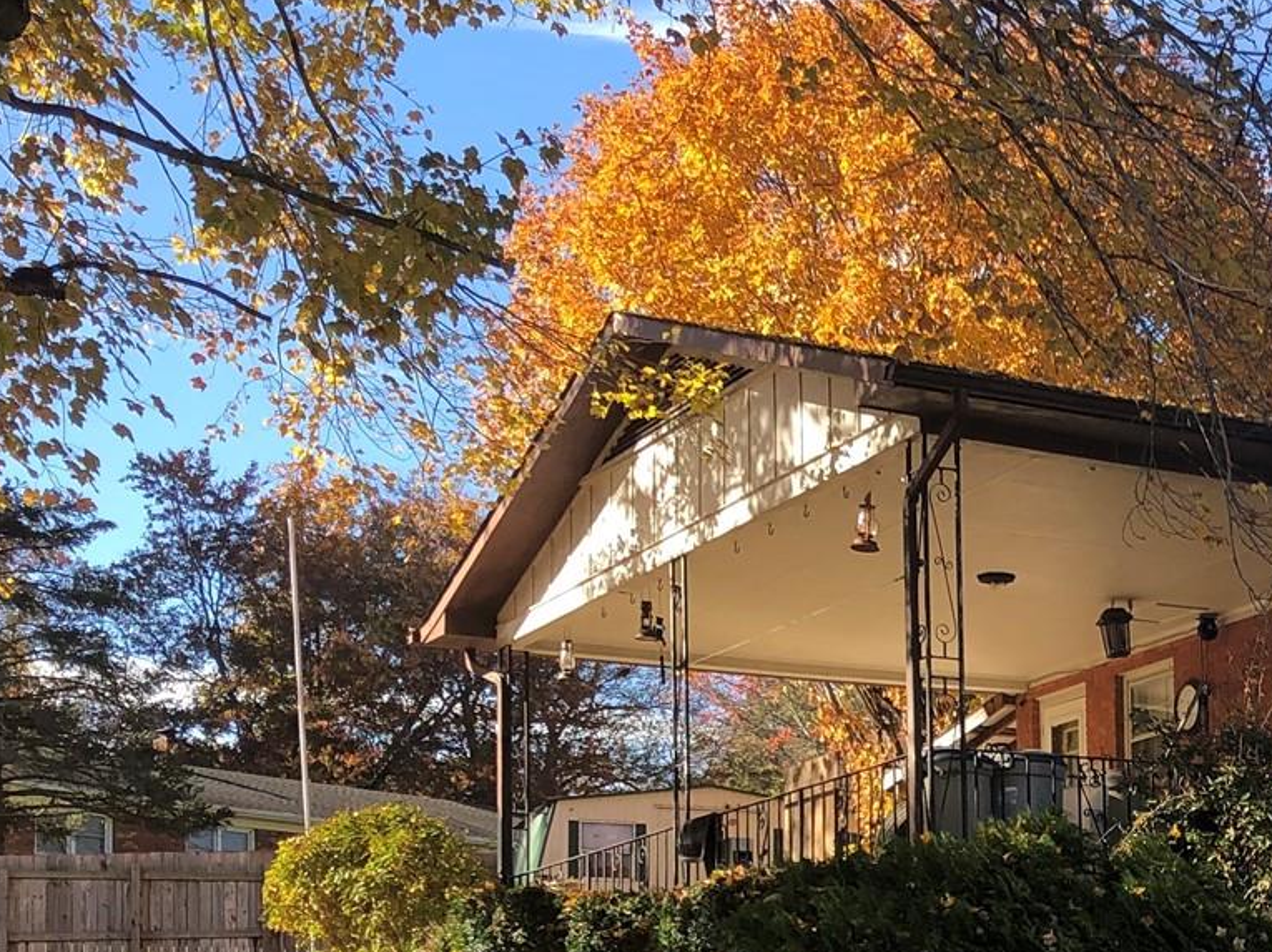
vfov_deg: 19.1
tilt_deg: +6.2
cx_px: 1402
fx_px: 2755
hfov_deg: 24.3
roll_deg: +0.0
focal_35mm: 75
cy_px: 950
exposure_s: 1/426
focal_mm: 3.99
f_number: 1.8
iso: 20
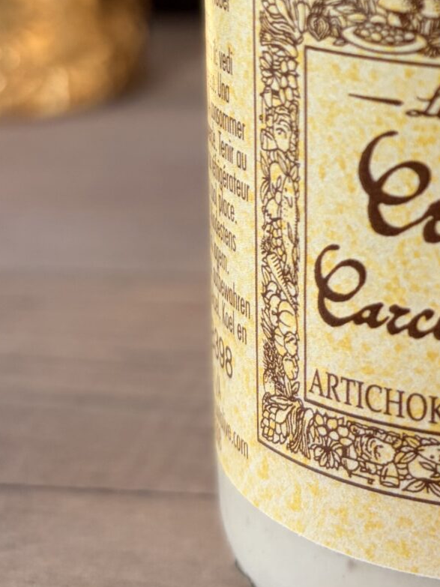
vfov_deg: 22.5
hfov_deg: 16.4
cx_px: 582
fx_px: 1441
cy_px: 69
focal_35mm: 85
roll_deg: -0.9
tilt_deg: -12.4
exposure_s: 1/103
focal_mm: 5.96
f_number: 1.6
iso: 125
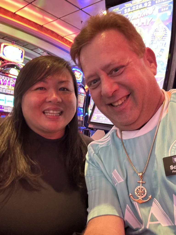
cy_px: 118
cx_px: 88
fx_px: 203
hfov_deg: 46.8
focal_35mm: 30
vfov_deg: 60.0
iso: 640
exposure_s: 1/24
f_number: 1.9
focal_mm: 2.69
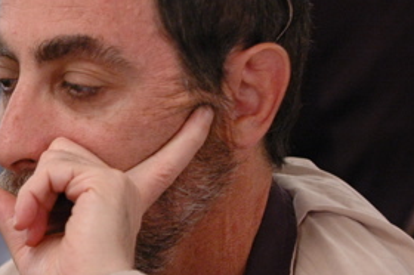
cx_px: -79
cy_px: 164
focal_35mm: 307
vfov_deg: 4.5
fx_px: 3526
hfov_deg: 6.7
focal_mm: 82
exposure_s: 1/50
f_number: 3.2
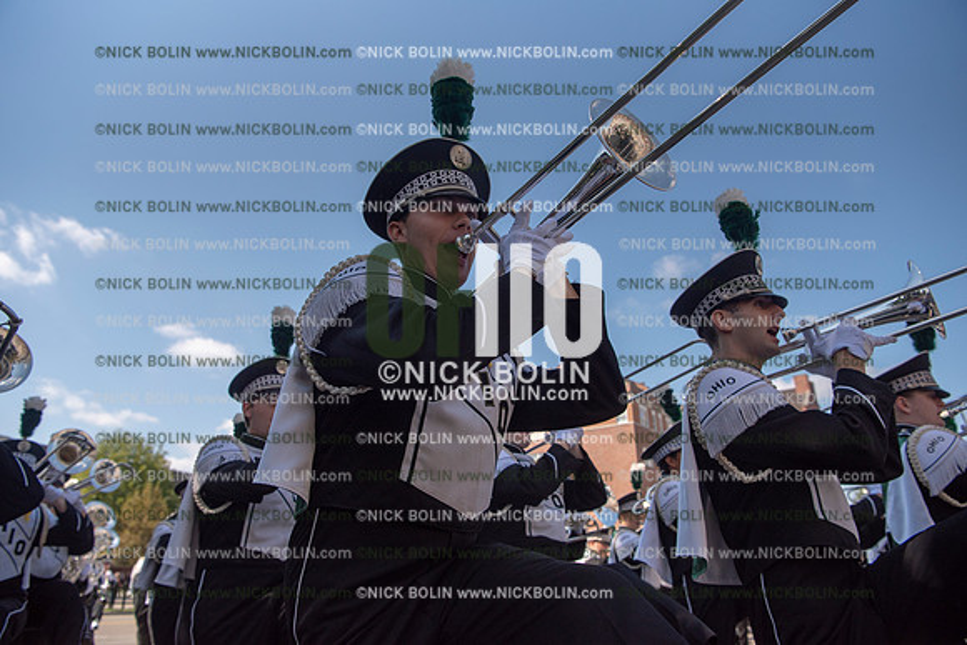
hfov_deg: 73.7
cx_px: 484
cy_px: 322
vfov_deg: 53.2
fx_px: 645
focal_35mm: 24
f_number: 5
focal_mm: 24
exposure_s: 1/4000
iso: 400
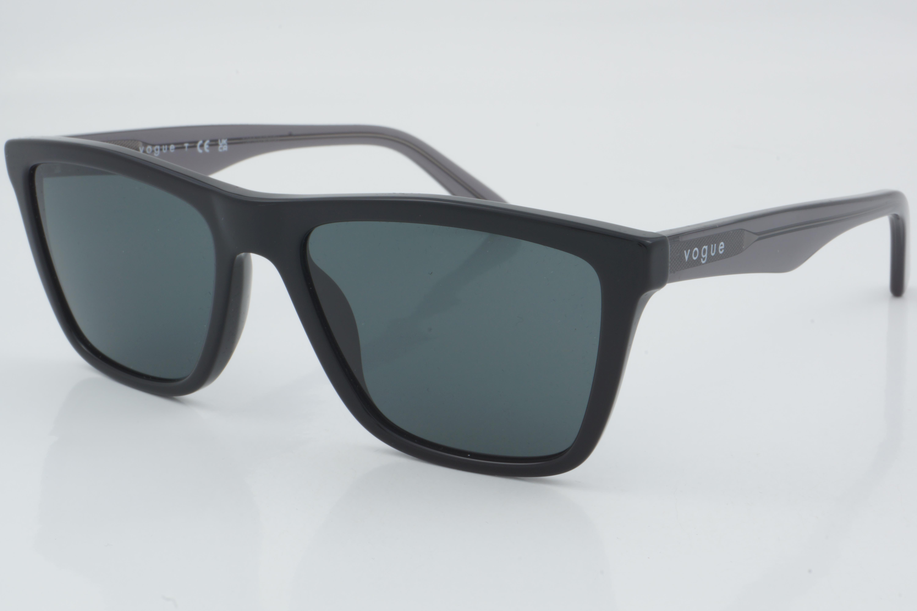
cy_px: 306
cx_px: 458
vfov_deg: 18.2
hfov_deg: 27.0
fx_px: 1910
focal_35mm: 75
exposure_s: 1/3
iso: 100
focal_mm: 50
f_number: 32
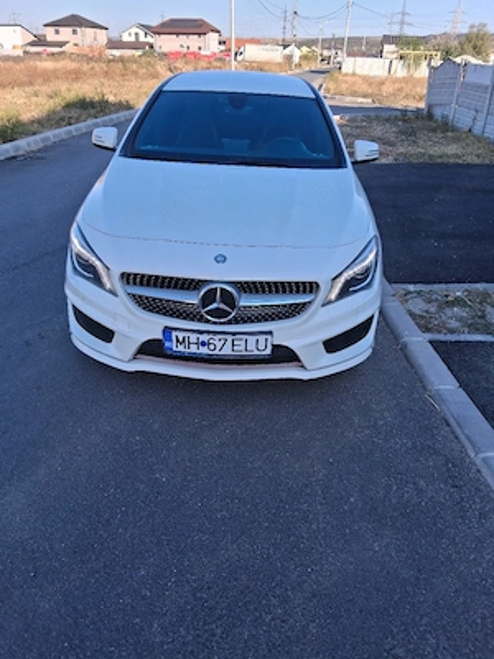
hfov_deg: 53.1
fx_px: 495
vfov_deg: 67.3
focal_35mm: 26
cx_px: 247
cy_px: 330
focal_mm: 3.98
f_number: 1.8
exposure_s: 1/270
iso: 25
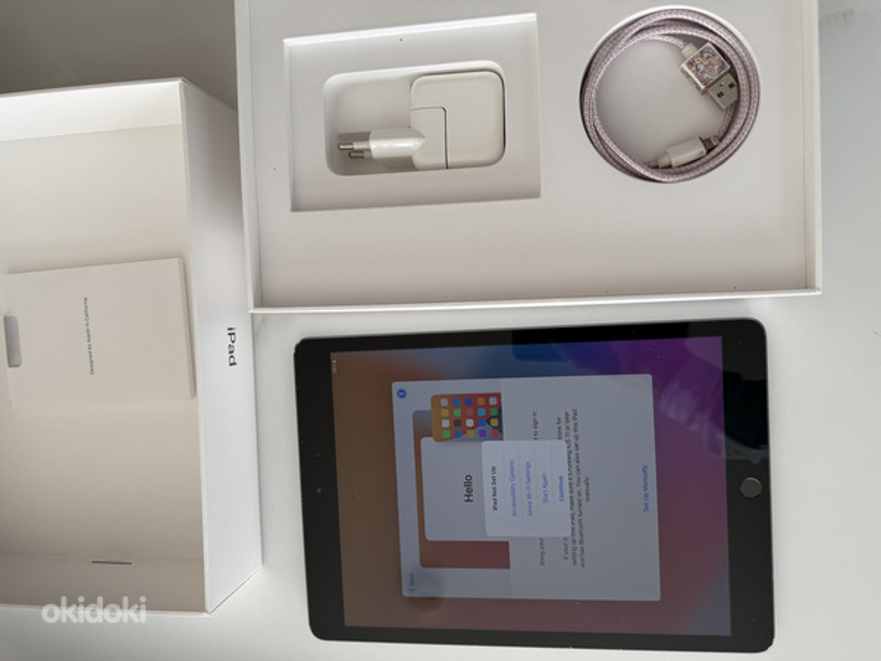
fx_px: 611
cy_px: 330
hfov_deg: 71.6
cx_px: 440
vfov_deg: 56.8
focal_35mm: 24
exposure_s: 1/313
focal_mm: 6.76
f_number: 1.78
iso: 80
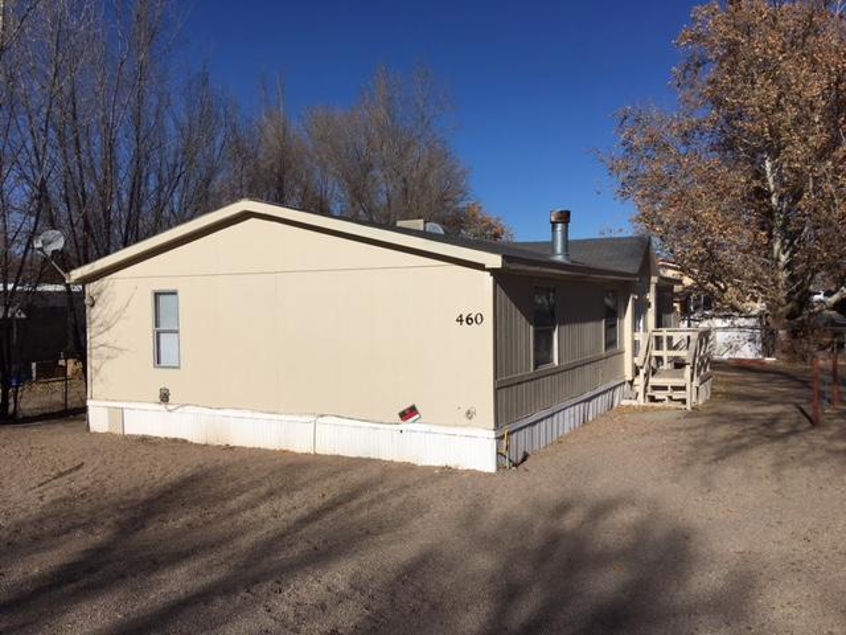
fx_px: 709
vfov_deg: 48.2
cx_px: 423
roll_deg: +1.1
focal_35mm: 29
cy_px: 318
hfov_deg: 61.7
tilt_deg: -1.9
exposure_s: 1/4525
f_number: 2.2
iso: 25
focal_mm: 4.15
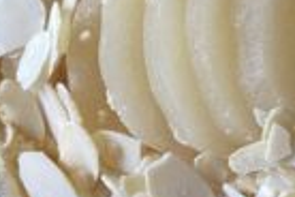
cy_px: 11
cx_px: 531
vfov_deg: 10.4
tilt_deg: -84.5
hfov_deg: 13.9
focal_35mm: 131
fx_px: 1073
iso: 250
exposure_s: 1/50
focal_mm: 4.25
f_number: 1.8
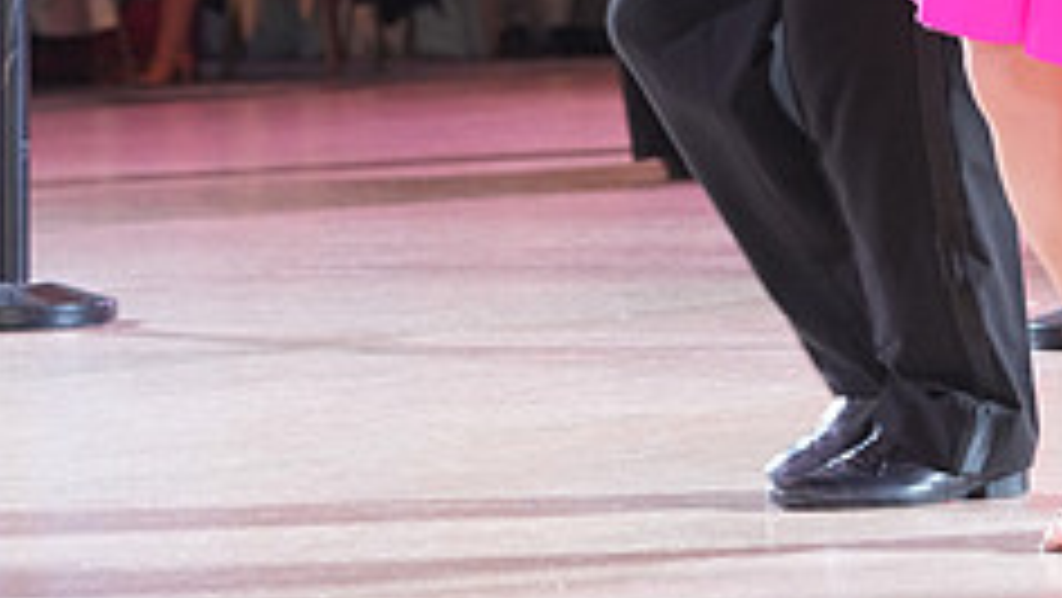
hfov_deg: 6.9
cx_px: 866
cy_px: -369
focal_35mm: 312
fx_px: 8790
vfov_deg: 3.9
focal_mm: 121
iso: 2500
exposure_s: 1/250
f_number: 4.5
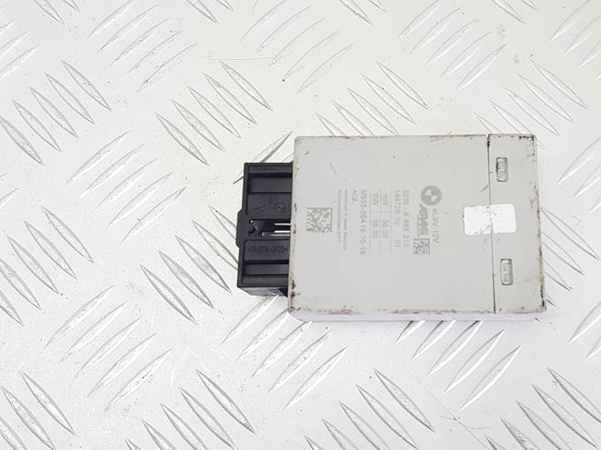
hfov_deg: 48.1
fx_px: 659
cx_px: 408
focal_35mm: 38
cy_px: 219
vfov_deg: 37.7
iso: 80
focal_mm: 4.2
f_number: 1.7
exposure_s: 1/100
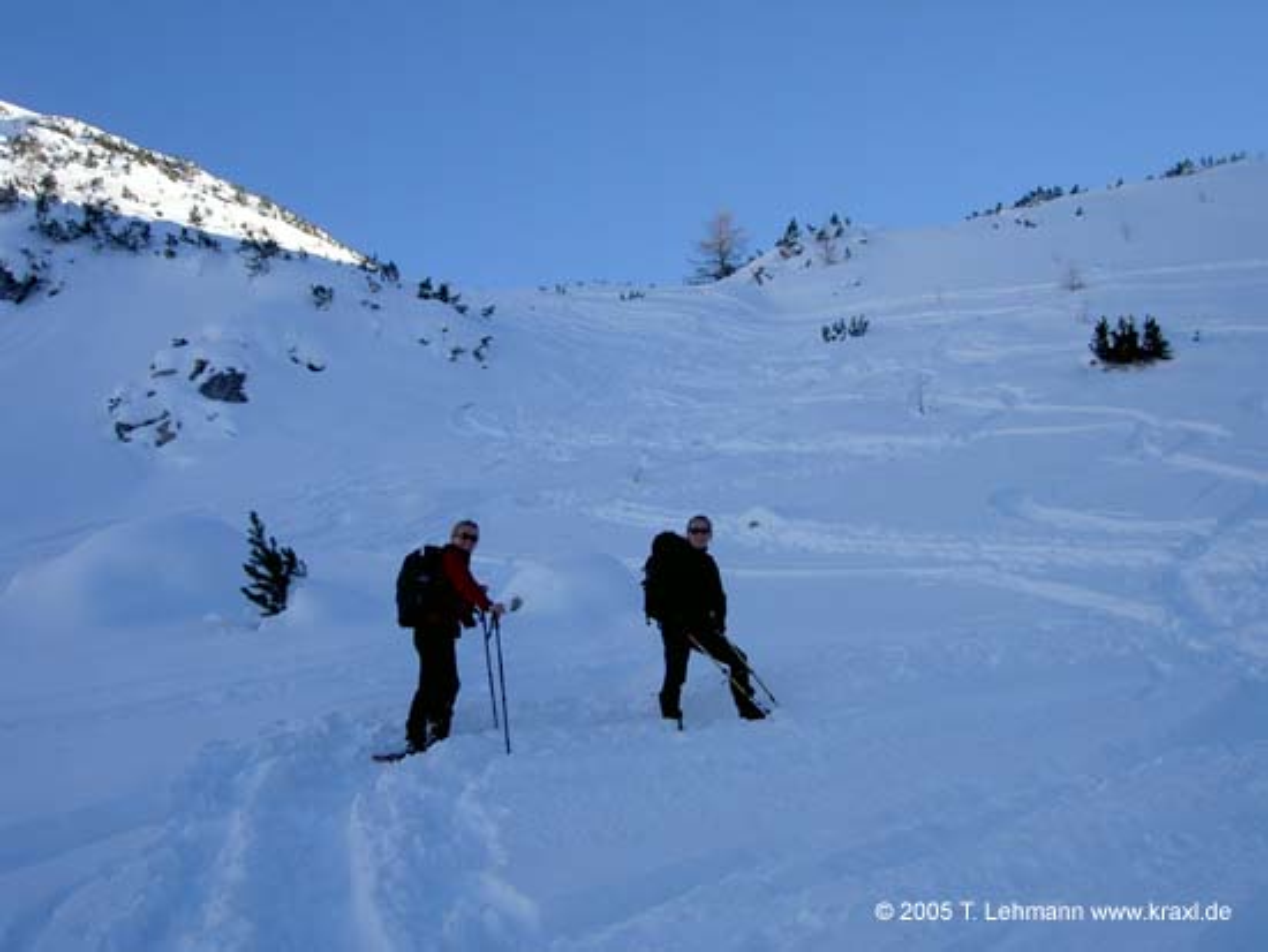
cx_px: 634
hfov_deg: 47.8
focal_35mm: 39
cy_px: 476
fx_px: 1429
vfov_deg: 36.8
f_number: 4.7
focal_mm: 8
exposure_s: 1/400
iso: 100
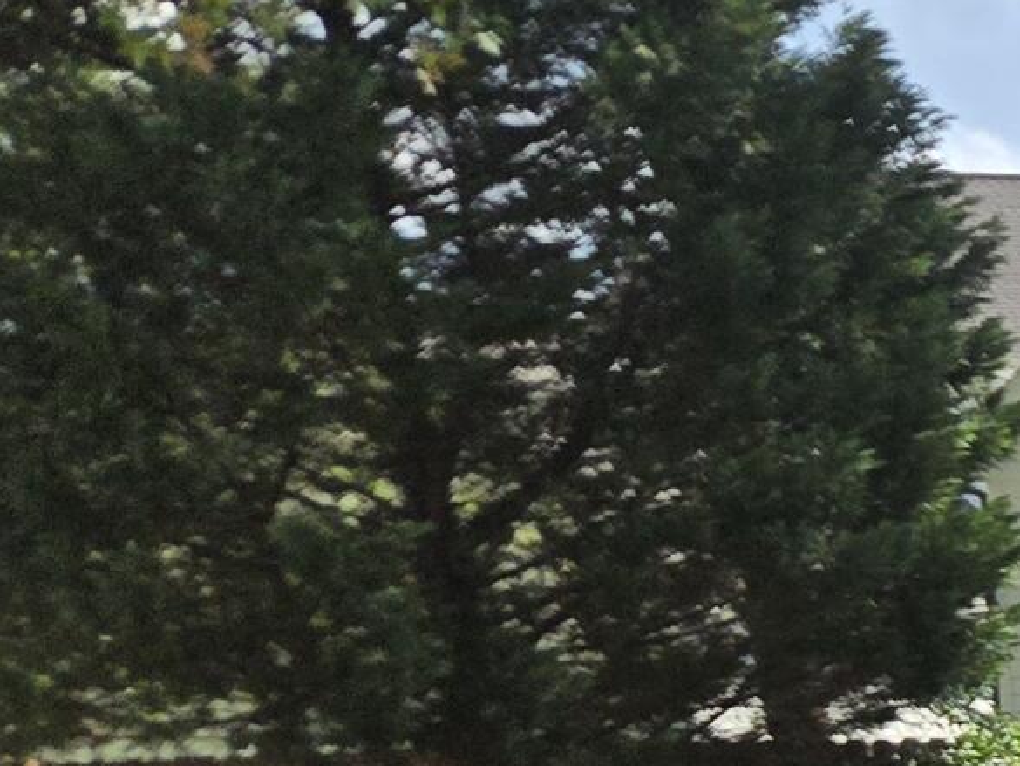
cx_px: 2335
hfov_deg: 13.2
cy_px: 1347
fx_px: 3478
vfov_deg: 11.7
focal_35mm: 118
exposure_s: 1/1157
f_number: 1.8
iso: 25
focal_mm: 5.4
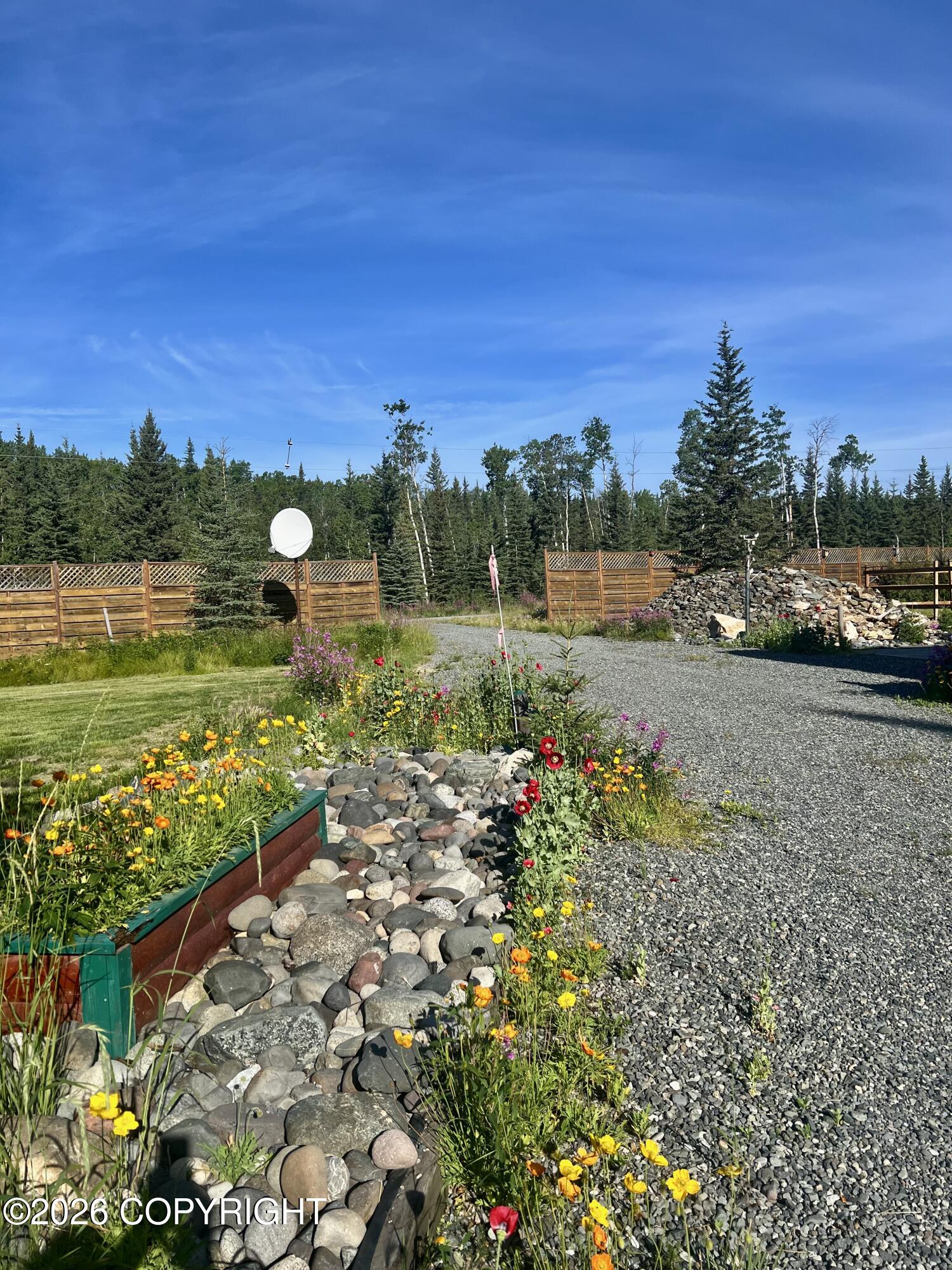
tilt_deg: -1.5
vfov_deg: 67.3
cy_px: 635
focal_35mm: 26
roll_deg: +4.2
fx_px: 953
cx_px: 476
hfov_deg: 53.1
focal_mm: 5.7
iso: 50
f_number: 1.5
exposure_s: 1/4274
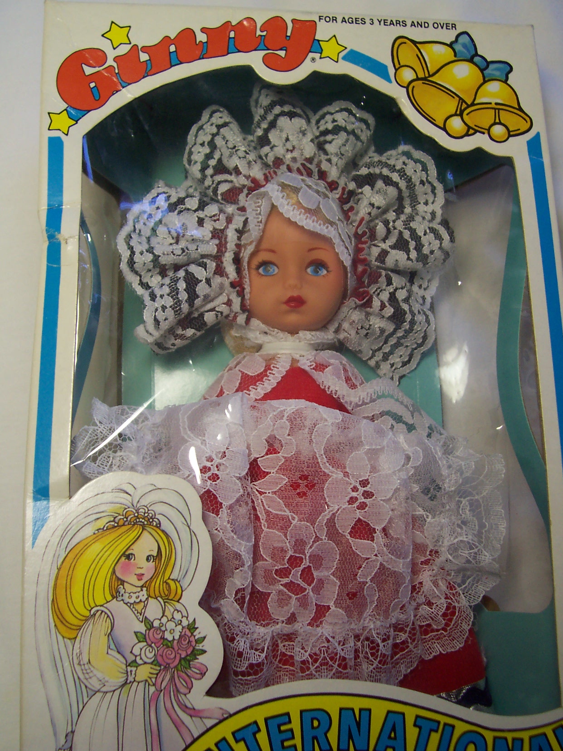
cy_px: 376
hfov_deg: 38.7
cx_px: 282
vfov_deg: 50.1
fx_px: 802
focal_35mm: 37
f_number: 2.8
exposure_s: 1/60
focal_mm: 5.6
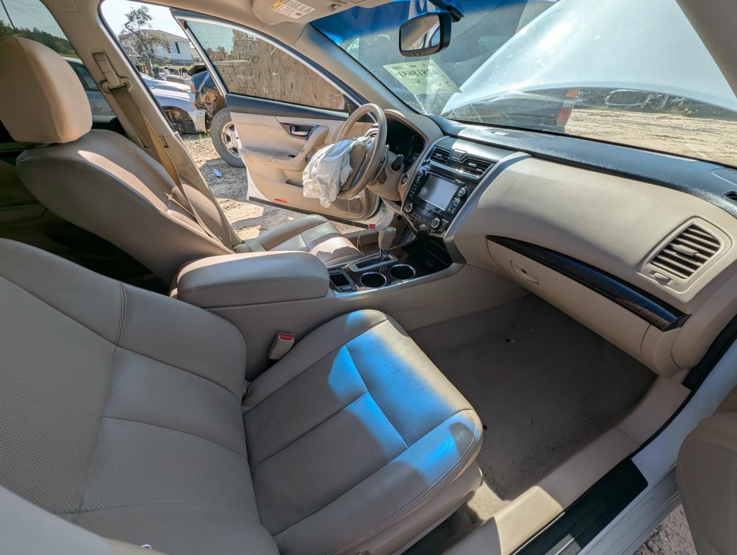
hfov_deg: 106.1
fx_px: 277
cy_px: 278
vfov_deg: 90.1
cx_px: 368
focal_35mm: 13
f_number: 2.2
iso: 43
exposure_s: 1/1042
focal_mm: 1.95
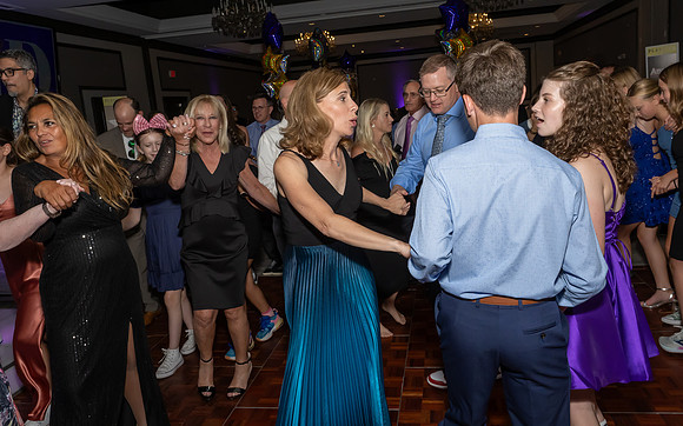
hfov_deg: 68.5
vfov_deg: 46.0
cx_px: 361
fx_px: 501
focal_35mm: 27
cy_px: 186
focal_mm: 17
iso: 1000
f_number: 8
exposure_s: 1/250
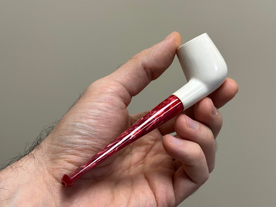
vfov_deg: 30.3
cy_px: 104
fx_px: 383
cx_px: 138
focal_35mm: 48
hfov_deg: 39.7
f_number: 1.78
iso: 64
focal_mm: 6.86
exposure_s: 1/100
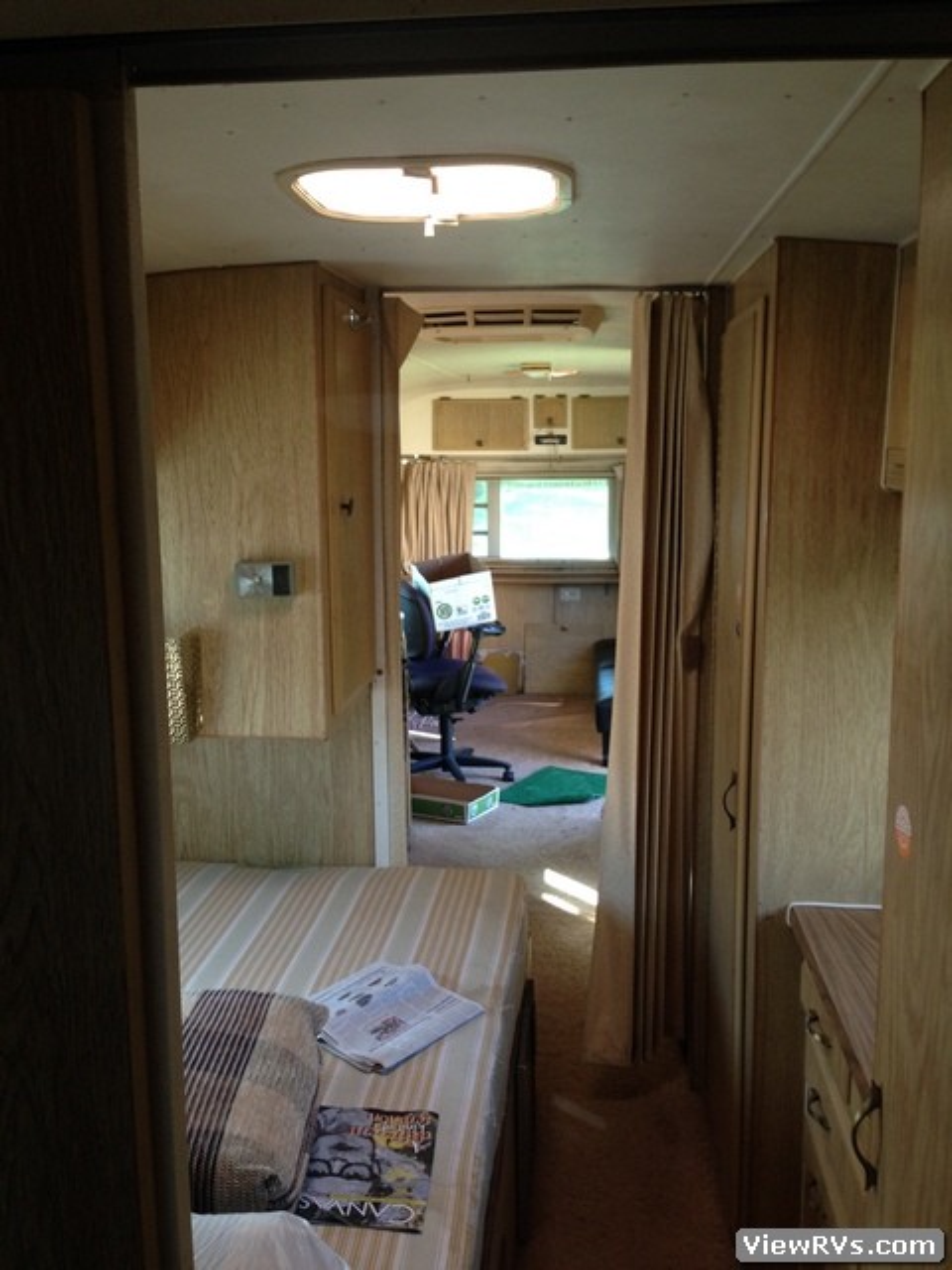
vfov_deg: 55.4
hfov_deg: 42.9
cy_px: 635
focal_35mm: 33
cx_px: 476
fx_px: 1210
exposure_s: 1/20
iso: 80
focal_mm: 4.12
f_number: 2.4
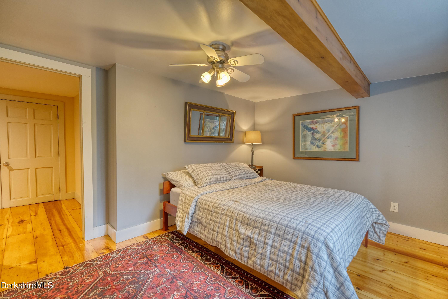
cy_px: 150
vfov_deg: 77.3
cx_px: 224
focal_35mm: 15
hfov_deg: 100.4
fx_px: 187
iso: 800
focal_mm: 10
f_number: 4
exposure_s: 1/3.1
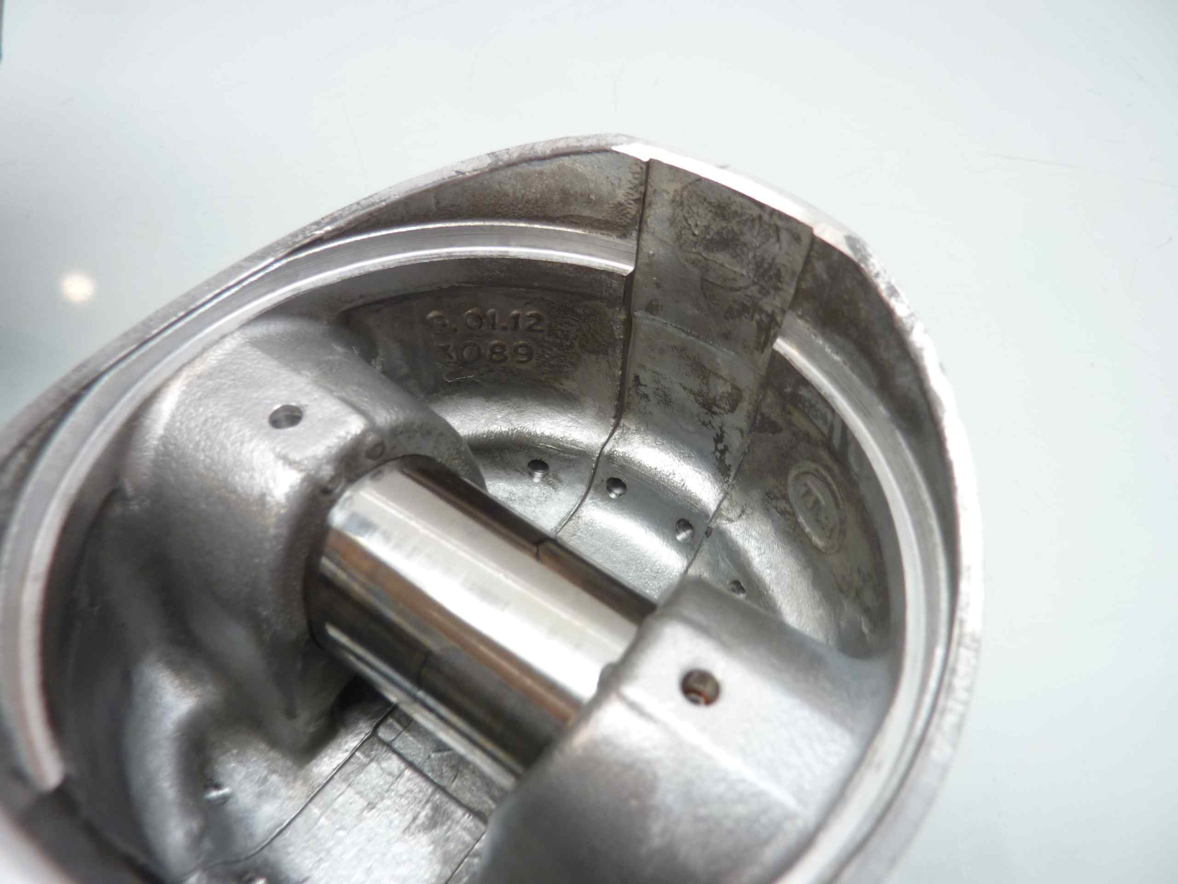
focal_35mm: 25
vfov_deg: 54.9
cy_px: 442
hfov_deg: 69.4
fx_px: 851
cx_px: 589
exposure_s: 1/10
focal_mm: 4.1
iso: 80
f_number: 3.3
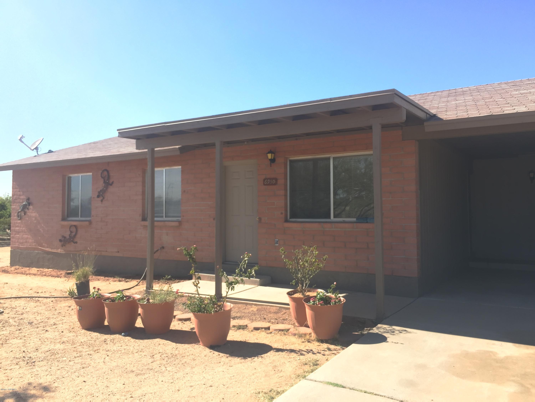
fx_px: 448
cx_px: 268
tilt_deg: +2.1
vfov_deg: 48.2
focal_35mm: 29
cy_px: 201
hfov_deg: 61.7
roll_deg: -1.2
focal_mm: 4.15
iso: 32
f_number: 2.2
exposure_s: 1/341
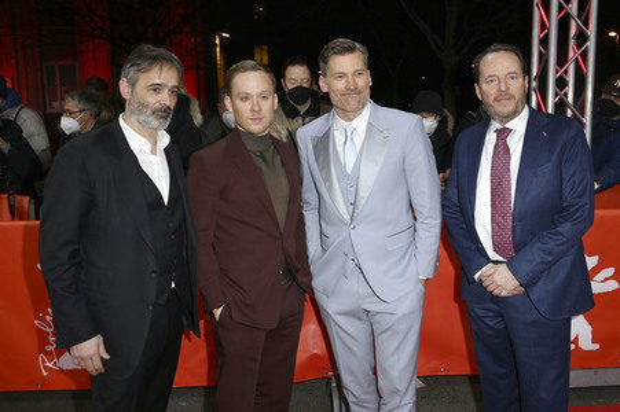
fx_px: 551
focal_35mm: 32
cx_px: 310
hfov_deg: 58.8
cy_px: 206
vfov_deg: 41.1
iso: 640
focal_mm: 32
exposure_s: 1/250
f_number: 5.6
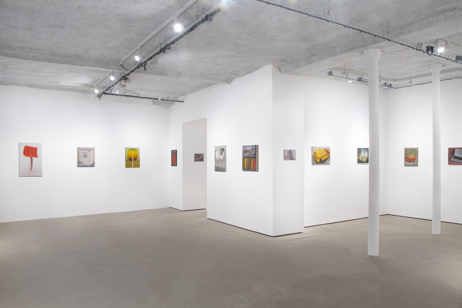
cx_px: 231
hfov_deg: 67.4
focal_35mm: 27
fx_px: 346
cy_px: 154
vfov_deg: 47.9
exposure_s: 1.6
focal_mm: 18
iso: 100
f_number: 22
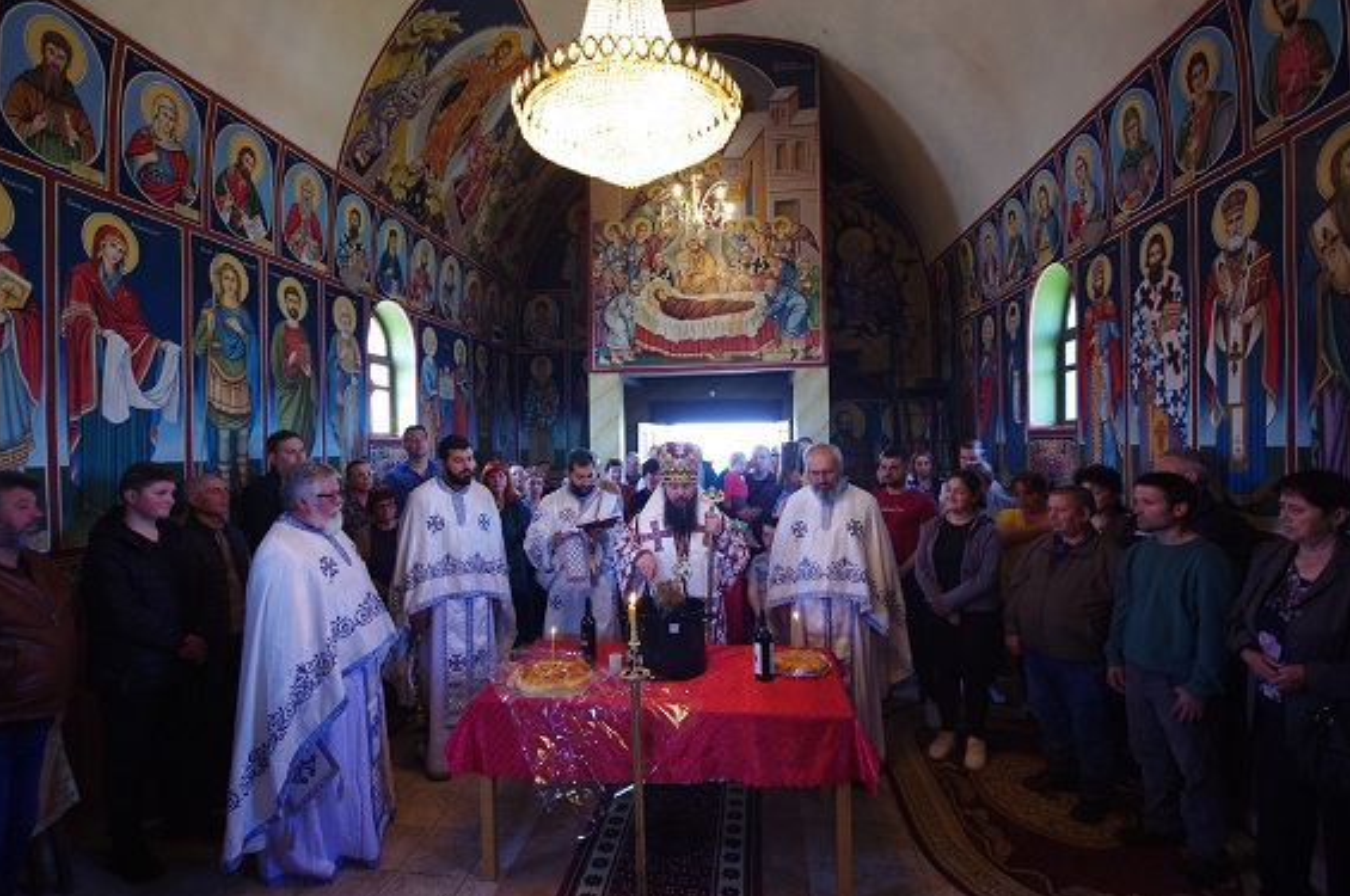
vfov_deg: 68.6
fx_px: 656
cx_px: 657
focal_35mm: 18
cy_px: 432
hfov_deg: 91.6
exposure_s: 1/25
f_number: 4
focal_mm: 11
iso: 800
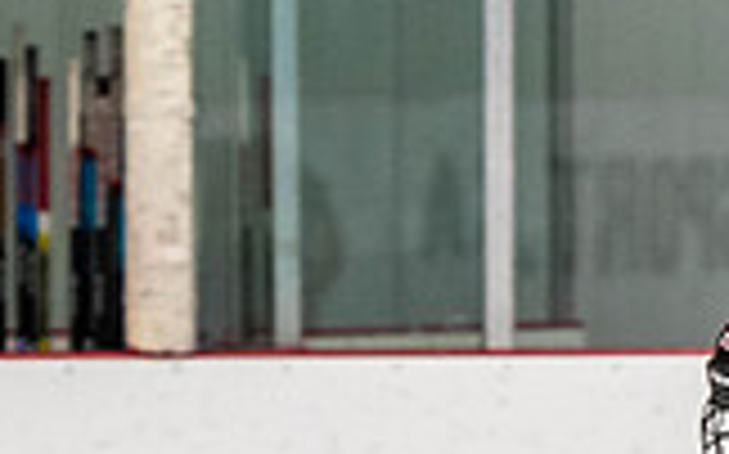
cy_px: 777
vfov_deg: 1.8
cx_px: 1004
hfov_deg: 2.9
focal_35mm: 717
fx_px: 14235
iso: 1400
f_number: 2.8
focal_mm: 120
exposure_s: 1/640
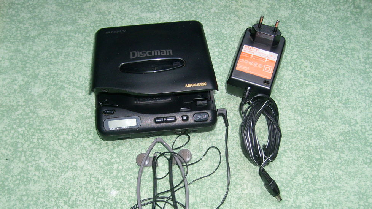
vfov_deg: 30.2
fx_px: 385
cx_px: 187
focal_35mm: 39
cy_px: 140
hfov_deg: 51.6
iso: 100
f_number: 2.8
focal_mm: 5.8
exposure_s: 1/45
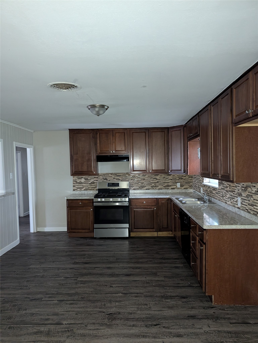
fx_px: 238
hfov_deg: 57.0
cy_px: 172
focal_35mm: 24
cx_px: 129
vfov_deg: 71.5
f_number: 1.68
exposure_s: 1/27.9
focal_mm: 6.9
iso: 884
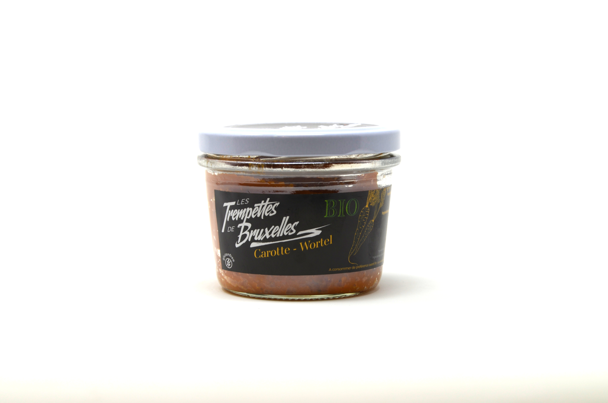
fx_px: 1643
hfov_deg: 21.0
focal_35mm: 98
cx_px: 304
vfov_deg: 14.0
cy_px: 202
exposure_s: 1/40
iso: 100
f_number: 8
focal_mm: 65
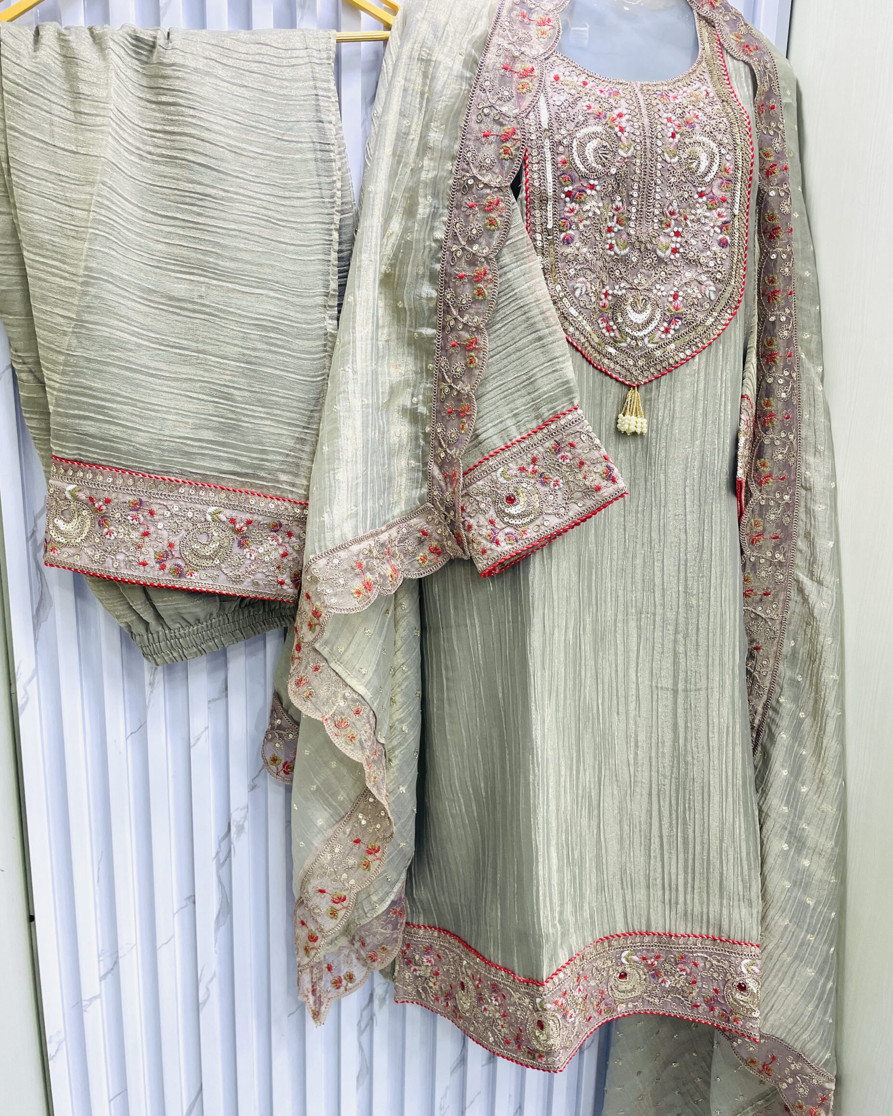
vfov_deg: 62.2
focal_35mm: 28
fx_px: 925
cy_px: 534
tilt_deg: -12.9
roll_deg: -1.1
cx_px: 458
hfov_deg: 51.5
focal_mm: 4.2
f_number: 1.6
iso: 64
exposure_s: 1/100
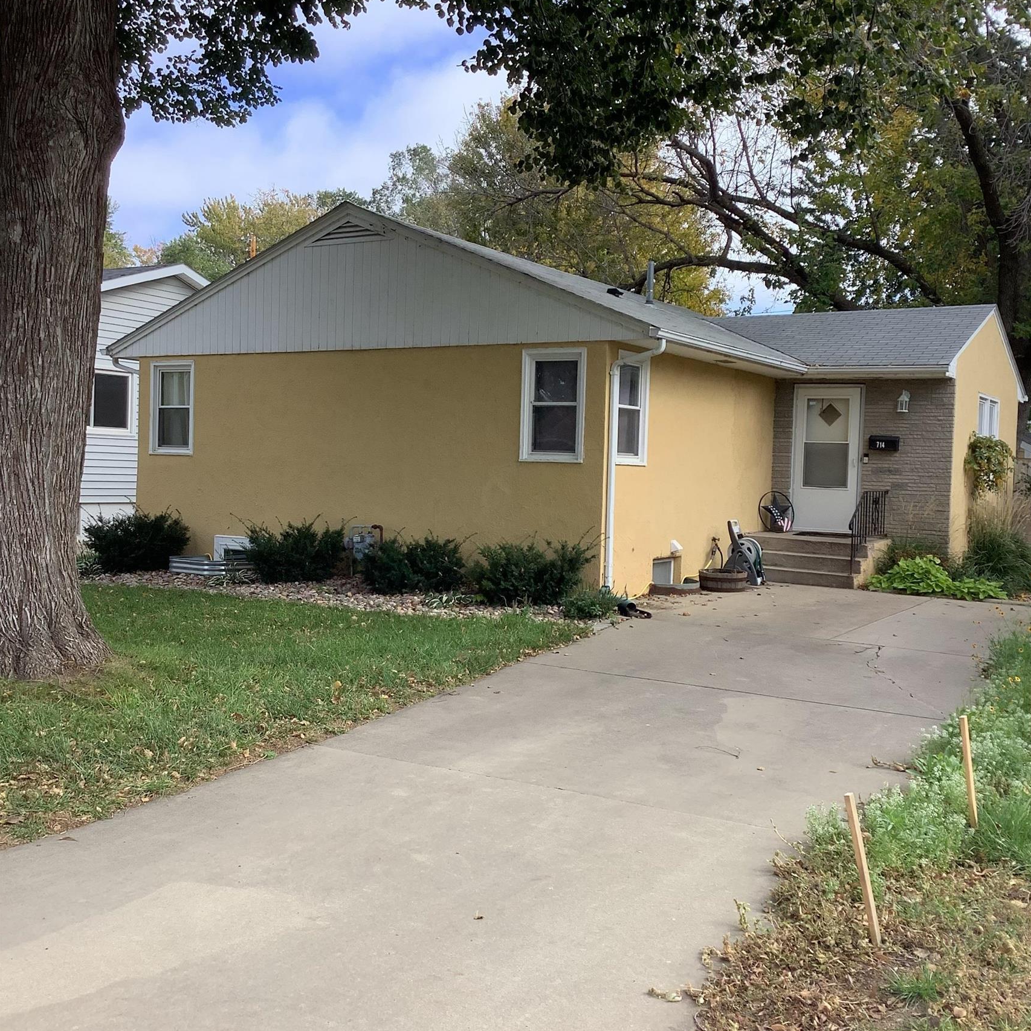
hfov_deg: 44.9
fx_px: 1247
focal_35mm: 37
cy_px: 486
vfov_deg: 44.9
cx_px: 520
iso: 25
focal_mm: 3.3
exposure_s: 1/347
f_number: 2.4
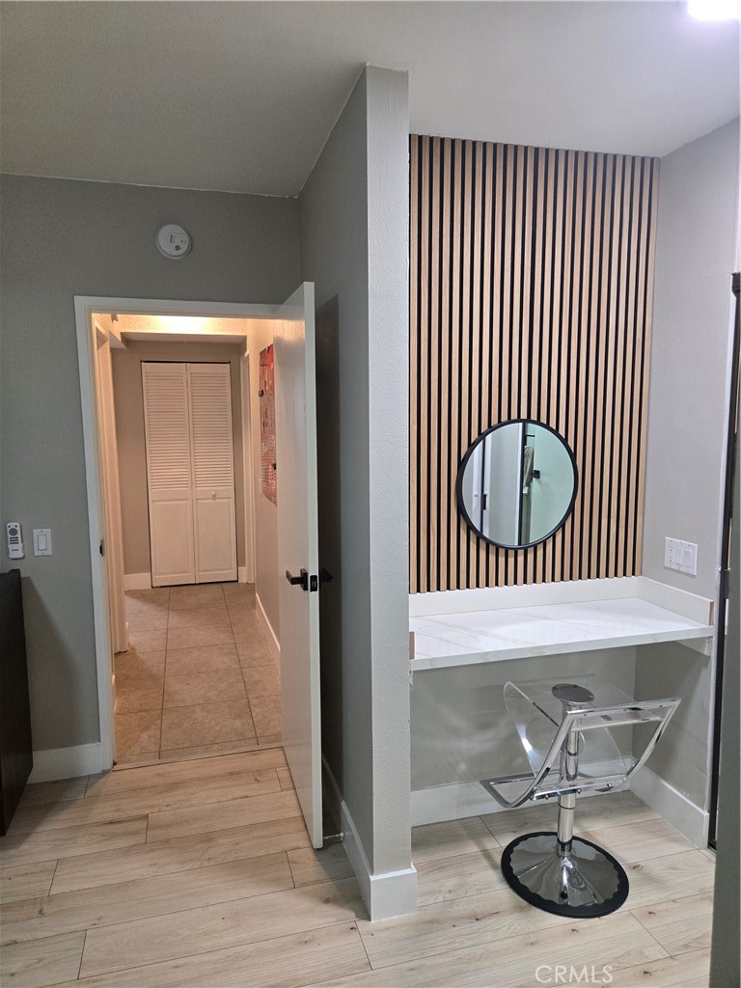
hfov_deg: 58.9
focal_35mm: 23
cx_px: 370
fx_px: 656
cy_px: 494
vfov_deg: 73.9
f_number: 1.8
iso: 200
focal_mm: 5.4
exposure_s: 1/120
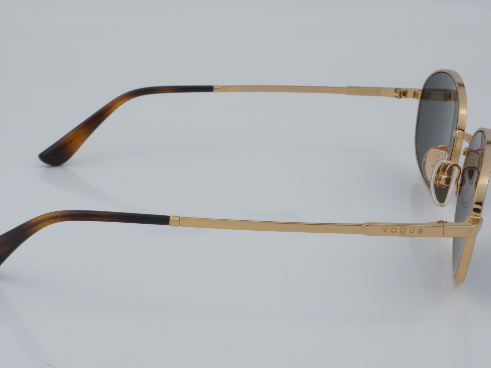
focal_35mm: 82
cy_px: 186
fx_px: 1163
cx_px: 226
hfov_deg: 23.8
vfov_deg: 18.0
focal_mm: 50
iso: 100
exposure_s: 1/4
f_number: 32
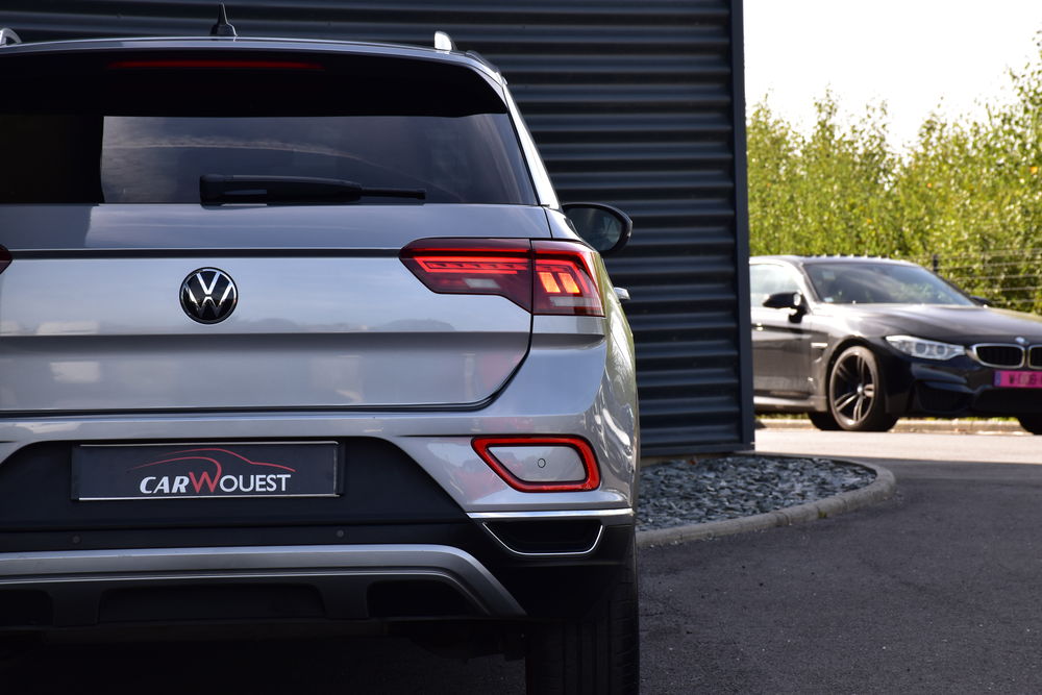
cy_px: 348
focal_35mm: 128
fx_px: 3691
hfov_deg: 16.1
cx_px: 521
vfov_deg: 10.8
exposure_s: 1/200
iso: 400
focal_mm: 85
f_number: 10
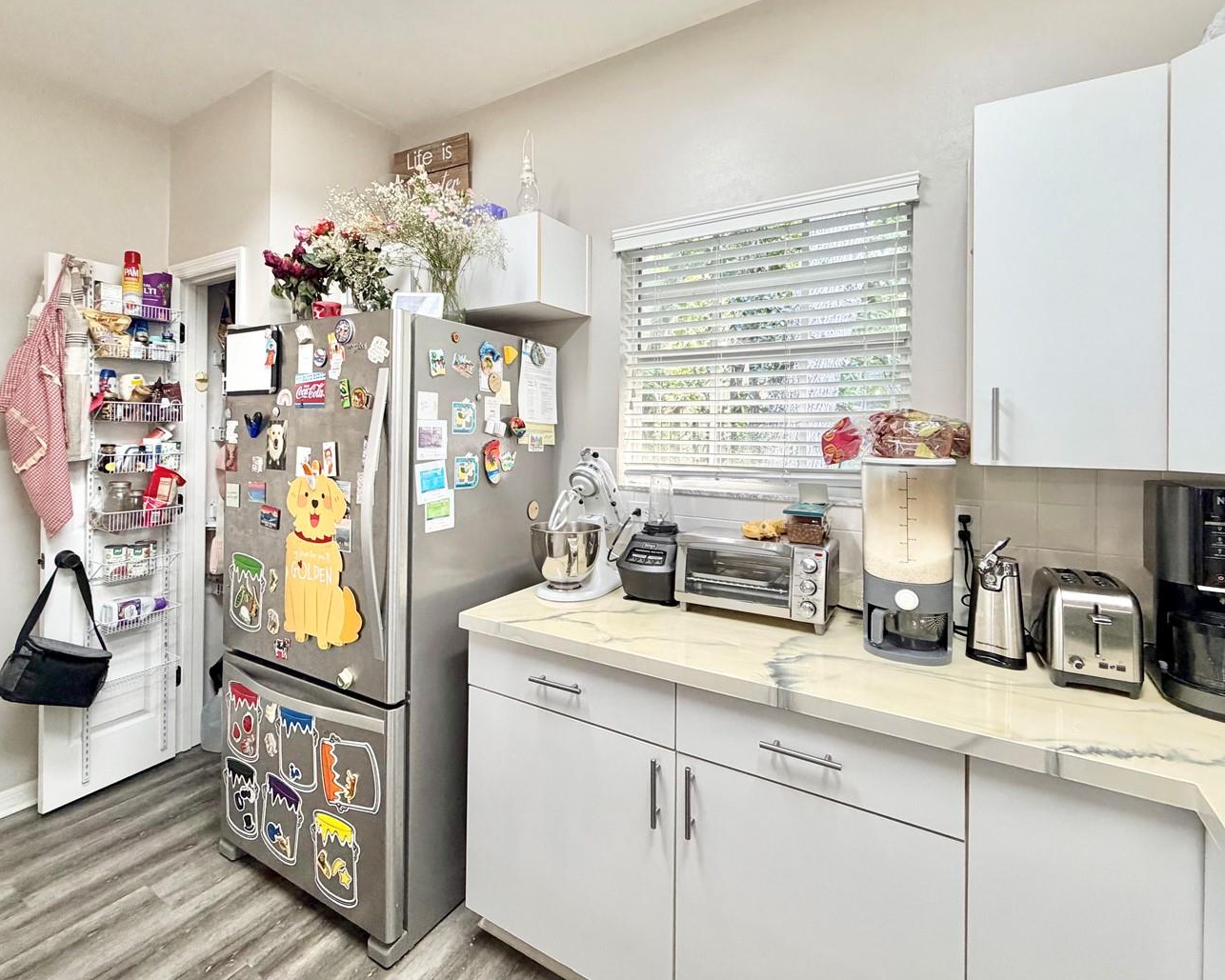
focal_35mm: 17
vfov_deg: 76.6
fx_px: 616
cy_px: 425
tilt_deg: -0.5
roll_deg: +0.3
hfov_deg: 89.5
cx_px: 570
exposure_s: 1/120
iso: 320
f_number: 2.2
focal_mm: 2.22
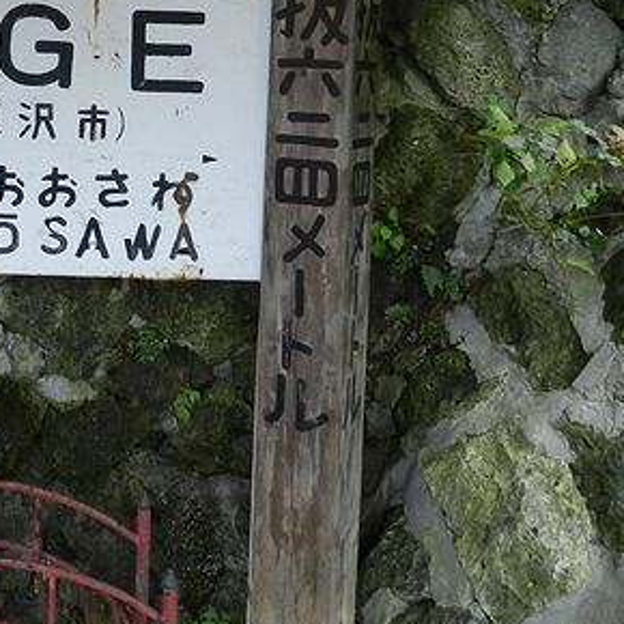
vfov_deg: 33.4
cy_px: 102
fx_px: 999
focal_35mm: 49
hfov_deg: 31.4
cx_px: -32
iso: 160
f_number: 3.4
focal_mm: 4
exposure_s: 1/60
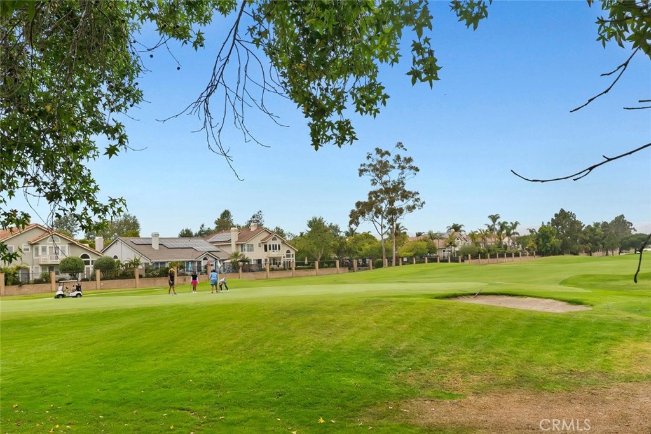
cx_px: 326
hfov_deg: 53.1
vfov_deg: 36.9
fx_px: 651
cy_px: 217
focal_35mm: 36
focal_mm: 24
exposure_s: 1/320
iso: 250
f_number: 10
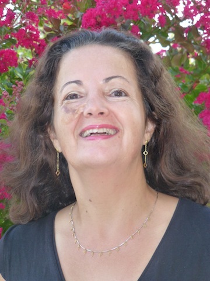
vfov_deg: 19.3
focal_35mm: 102
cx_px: 105
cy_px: 140
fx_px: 825
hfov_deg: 14.5
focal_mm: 18.2
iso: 200
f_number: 5.3
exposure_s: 1/60
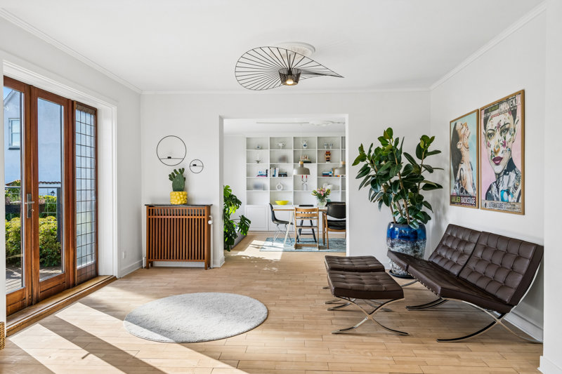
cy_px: 187
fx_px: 359
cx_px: 281
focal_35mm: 23
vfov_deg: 55.1
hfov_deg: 76.1
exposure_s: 1/250
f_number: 7.1
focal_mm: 23
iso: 800
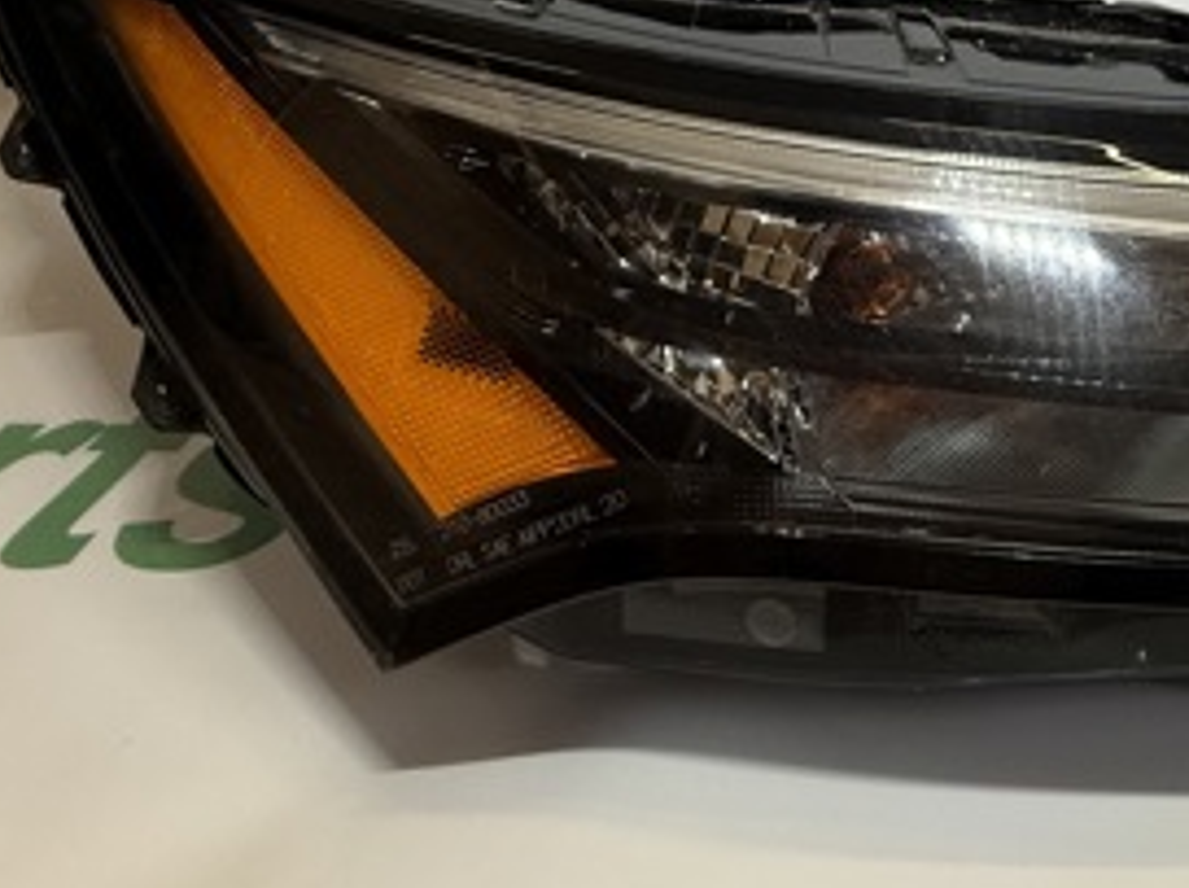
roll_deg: +2.1
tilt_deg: -25.1
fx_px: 1131
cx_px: 1119
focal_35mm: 33
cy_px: 20
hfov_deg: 48.2
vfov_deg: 38.5
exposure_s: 1/100
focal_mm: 2.22
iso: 160
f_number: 2.2
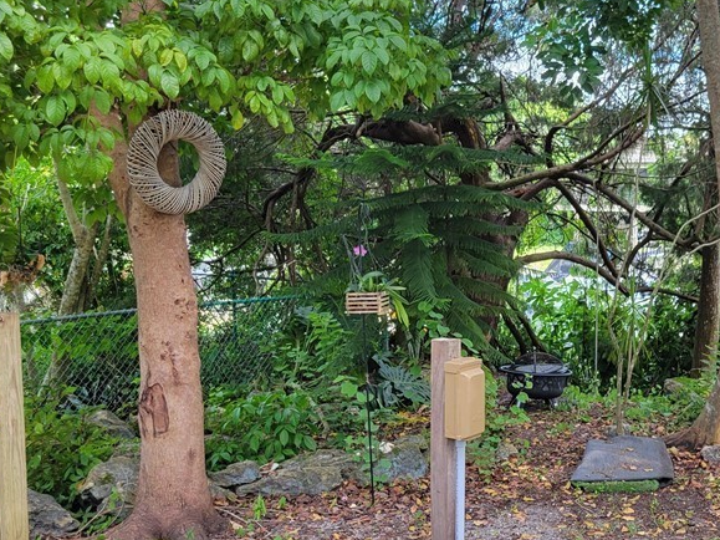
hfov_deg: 39.5
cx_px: 581
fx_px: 957
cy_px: 325
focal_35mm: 46
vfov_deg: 31.4
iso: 50
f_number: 1.8
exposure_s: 1/120
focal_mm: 5.4
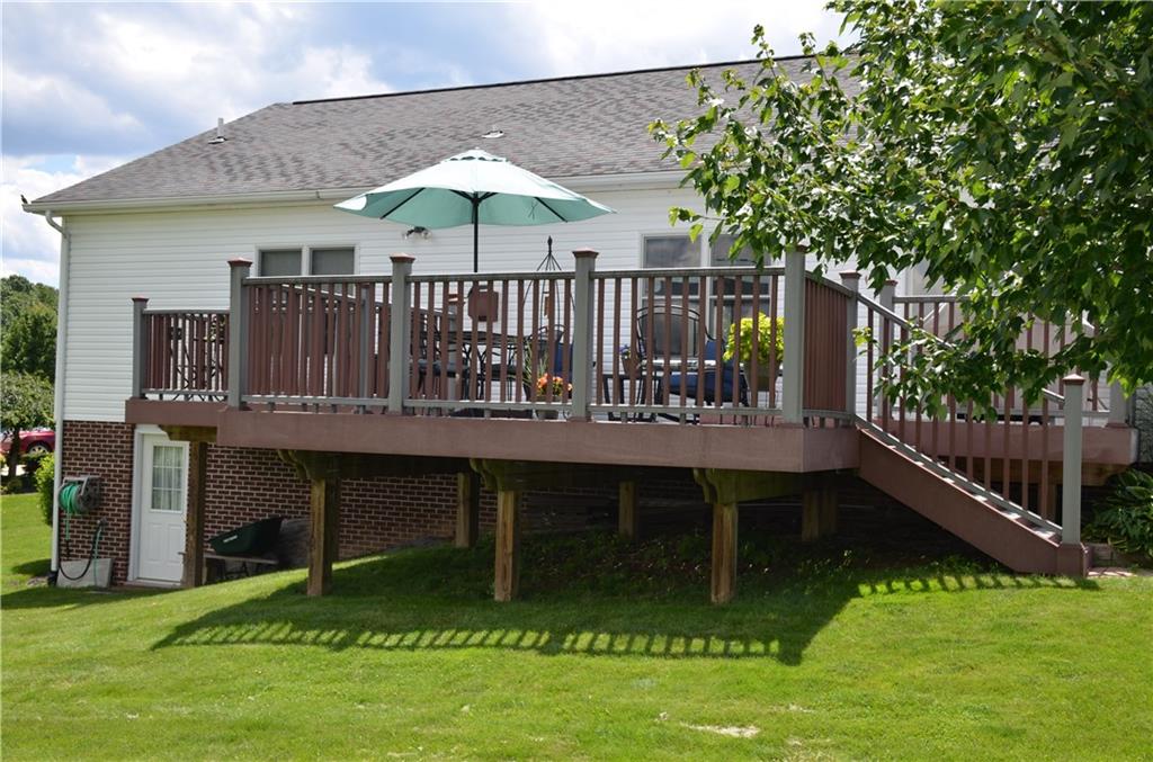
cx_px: 576
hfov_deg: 48.0
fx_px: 1294
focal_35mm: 40
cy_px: 381
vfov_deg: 32.8
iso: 100
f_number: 7.1
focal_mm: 27
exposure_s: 1/250
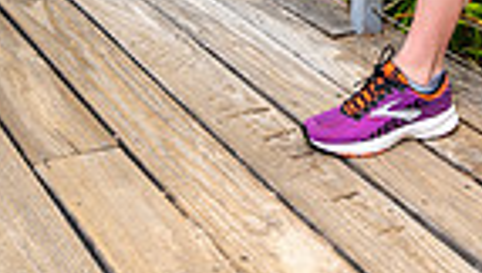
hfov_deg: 22.5
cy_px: -340
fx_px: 1178
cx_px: 452
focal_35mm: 92
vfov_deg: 11.4
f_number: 8
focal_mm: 28
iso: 100
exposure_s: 1/250
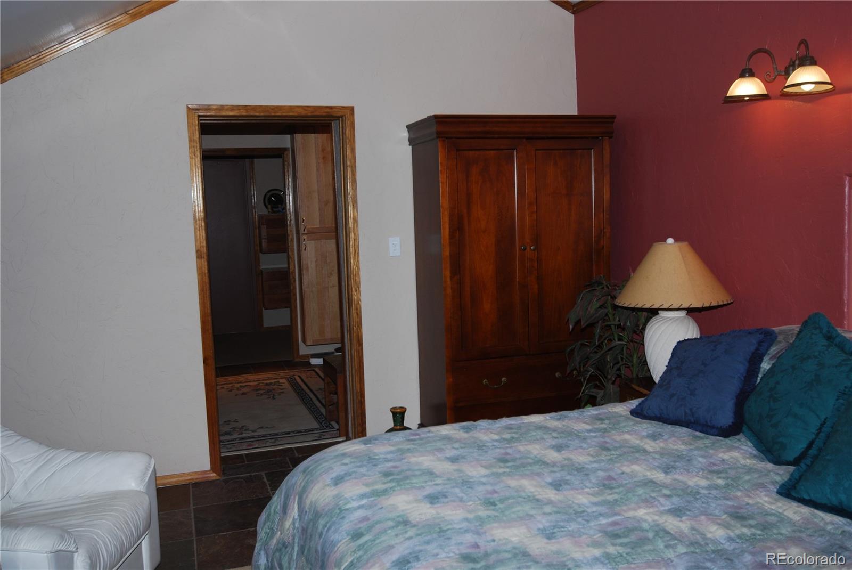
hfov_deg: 55.1
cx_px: 426
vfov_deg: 38.4
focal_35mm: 34
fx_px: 817
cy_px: 285
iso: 220
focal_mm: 23
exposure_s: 1/60
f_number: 5.6
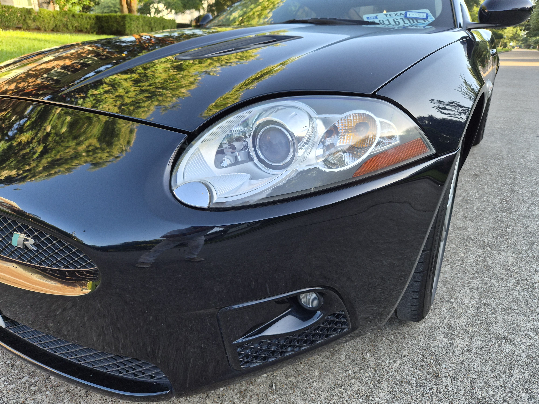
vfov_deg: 58.9
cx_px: 270
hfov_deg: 73.9
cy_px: 202
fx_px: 358
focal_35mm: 23
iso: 64
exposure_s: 1/359
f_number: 1.8
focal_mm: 5.4
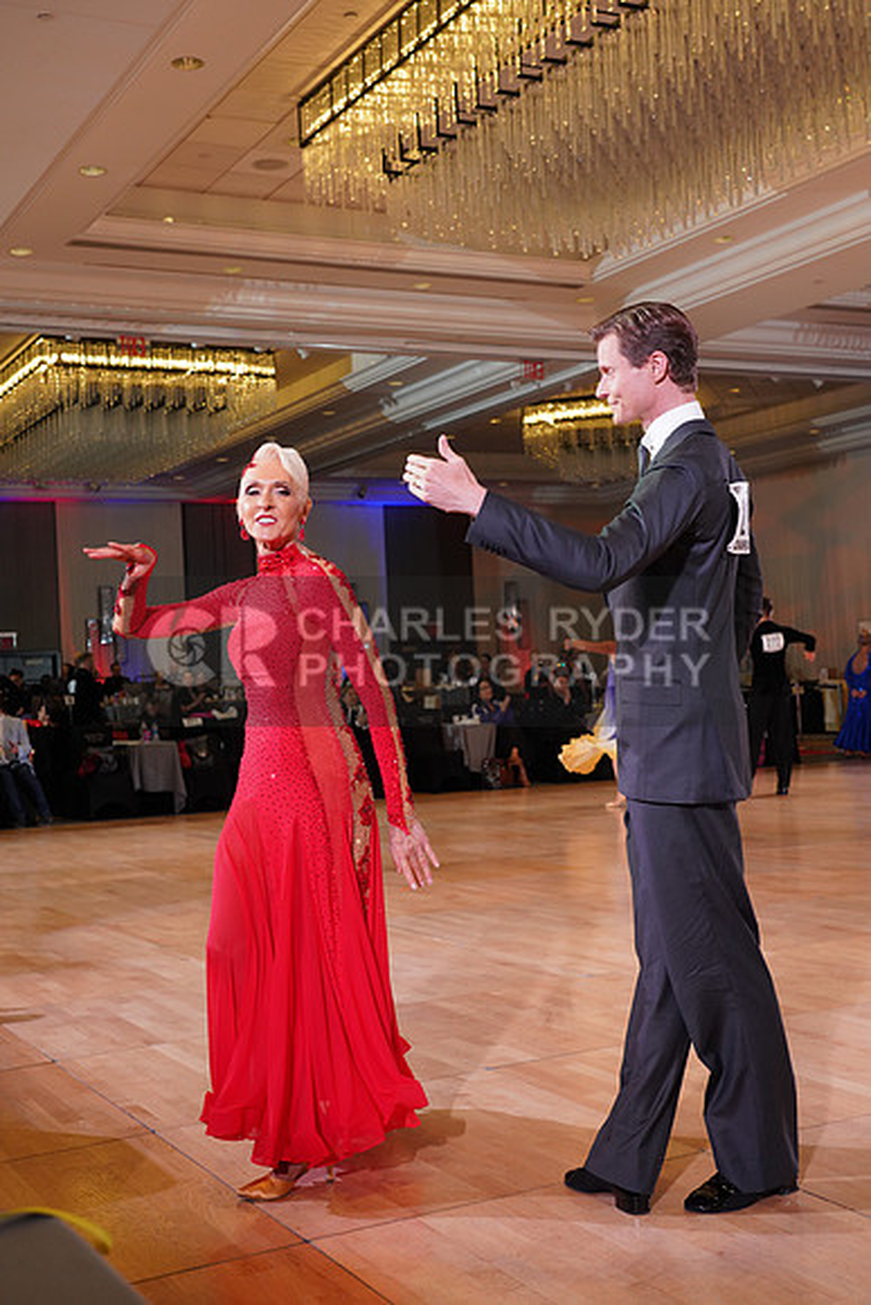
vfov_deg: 47.4
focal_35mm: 41
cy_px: 652
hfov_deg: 32.6
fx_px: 1487
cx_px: 436
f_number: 5.6
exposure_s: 1/160
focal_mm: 41
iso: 1600
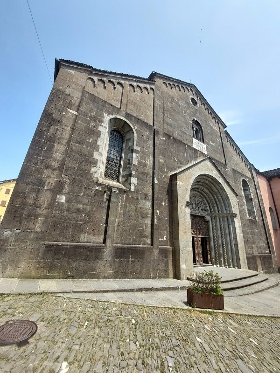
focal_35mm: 13
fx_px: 140
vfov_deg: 106.2
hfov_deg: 89.9
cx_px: 140
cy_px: 186
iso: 50
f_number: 2.2
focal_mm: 1.74
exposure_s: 1/852
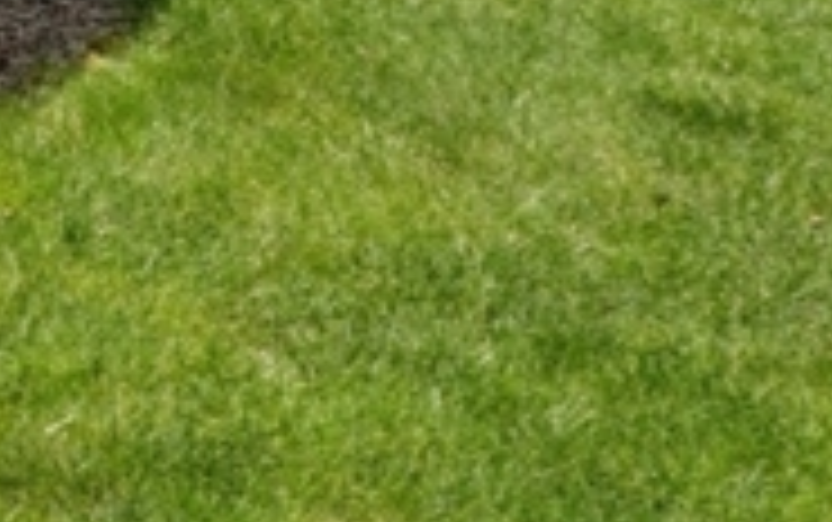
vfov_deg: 13.7
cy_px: -578
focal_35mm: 79
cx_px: -693
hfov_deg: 19.3
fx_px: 1793
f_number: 8
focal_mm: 14
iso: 400
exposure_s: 1/3200
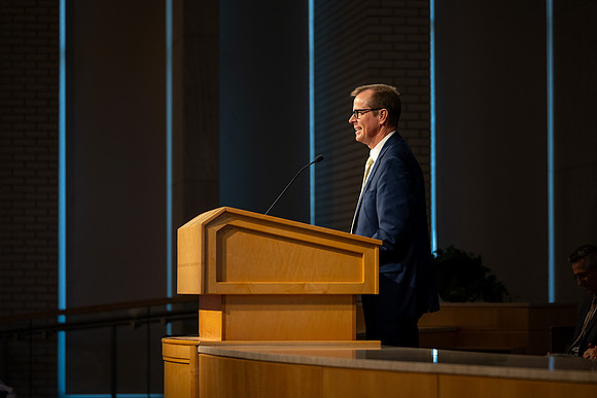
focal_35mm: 139
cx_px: 346
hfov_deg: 14.7
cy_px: 174
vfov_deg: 9.9
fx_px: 2309
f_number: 2.8
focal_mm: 120
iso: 500
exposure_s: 1/125
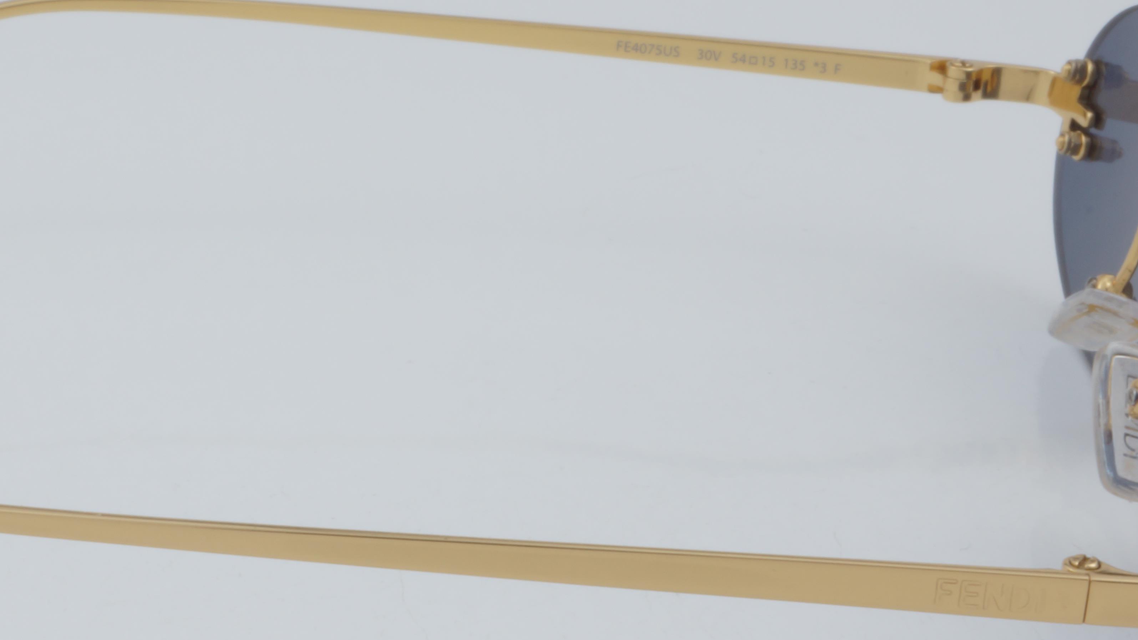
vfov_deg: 9.1
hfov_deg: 16.1
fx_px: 4013
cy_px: 417
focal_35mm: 133
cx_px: 294
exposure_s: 1/3
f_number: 32
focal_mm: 45
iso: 100
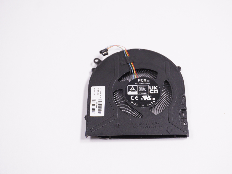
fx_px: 375
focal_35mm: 56
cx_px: 132
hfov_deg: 34.3
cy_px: 87
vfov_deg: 26.1
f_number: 5.6
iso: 400
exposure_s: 1/200
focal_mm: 34
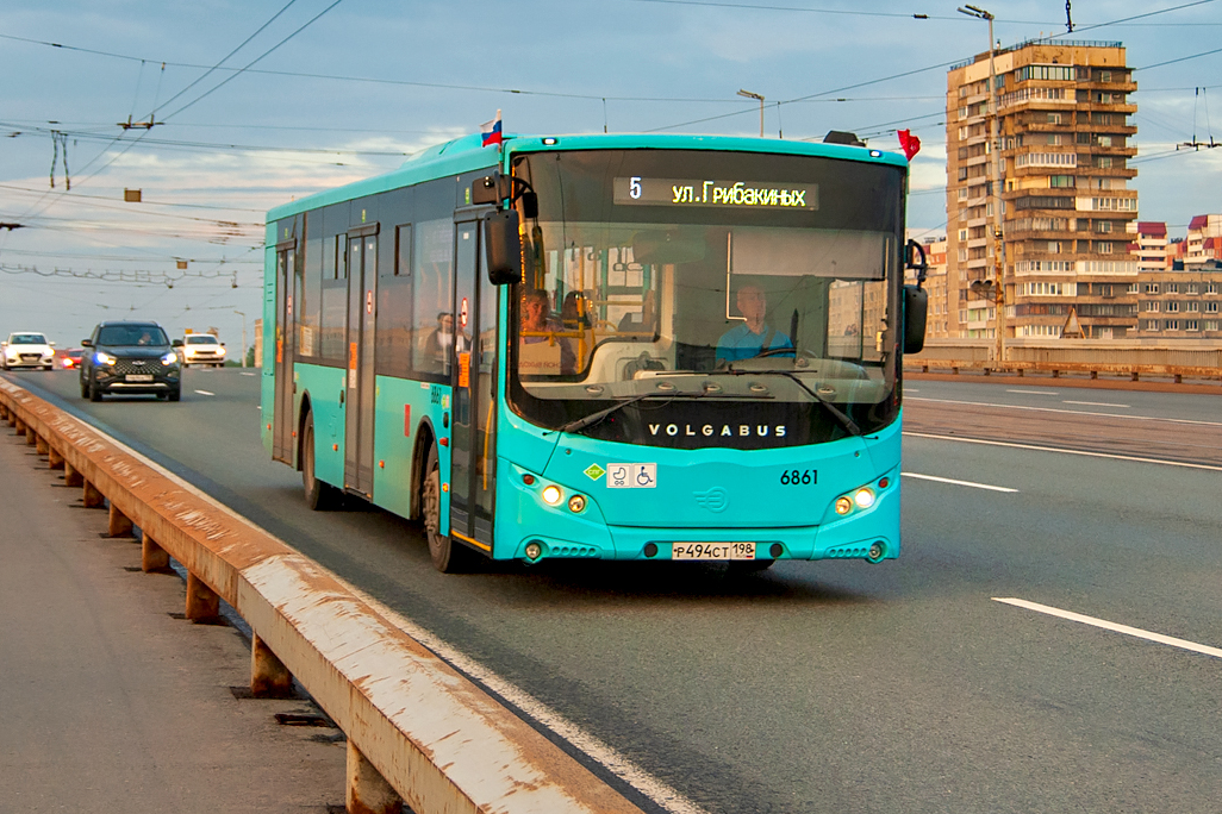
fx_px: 1935
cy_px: 269
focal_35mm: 57
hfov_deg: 35.1
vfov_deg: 23.7
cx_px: 604
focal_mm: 26
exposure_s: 1/250
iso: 125
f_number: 2.8
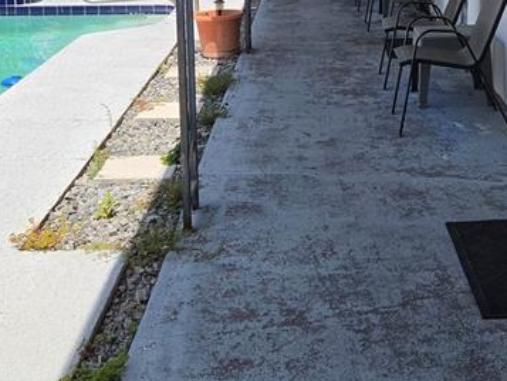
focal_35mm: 66
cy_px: 24
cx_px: 321
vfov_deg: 21.7
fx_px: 967
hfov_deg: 29.3
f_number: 1.8
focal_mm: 5.4
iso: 80
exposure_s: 1/5697
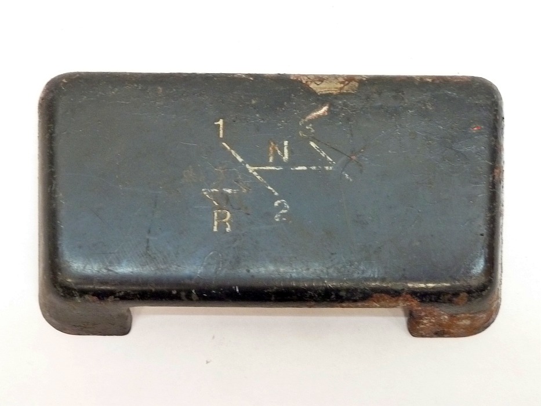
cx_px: 270
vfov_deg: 26.6
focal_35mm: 55
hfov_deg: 34.9
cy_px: 203
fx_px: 860
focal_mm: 9.1
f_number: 3.9
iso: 400
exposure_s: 1/5
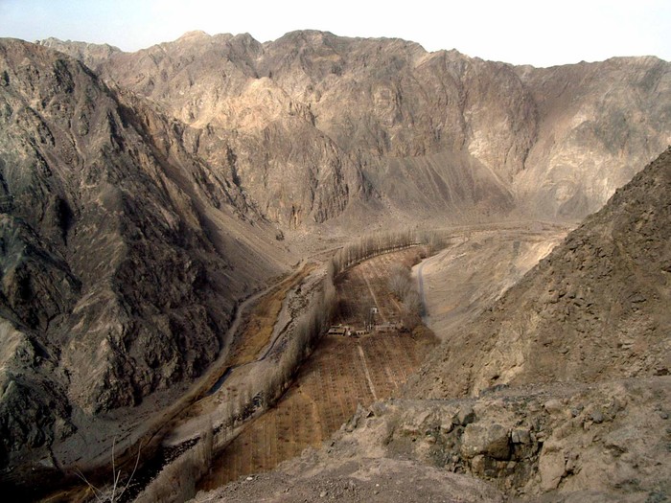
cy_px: 252
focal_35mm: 38
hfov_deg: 49.0
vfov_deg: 37.7
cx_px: 336
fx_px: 737
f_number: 4.8
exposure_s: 1/400
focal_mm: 5.8
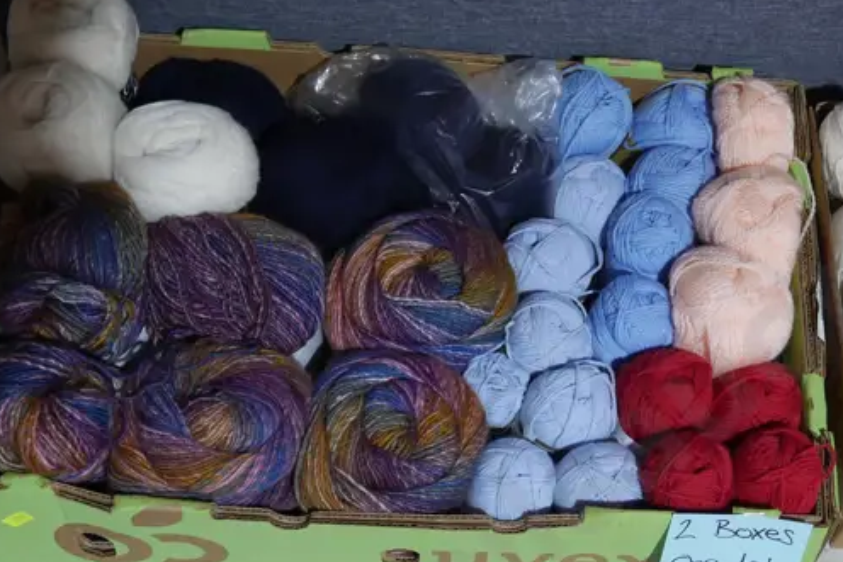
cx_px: 726
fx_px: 1710
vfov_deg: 18.6
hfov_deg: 26.9
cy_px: 385
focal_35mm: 73
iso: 640
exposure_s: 1/60
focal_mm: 17
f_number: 4
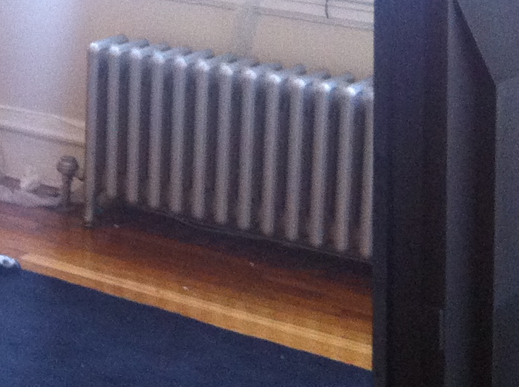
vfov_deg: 11.5
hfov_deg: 14.9
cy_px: -150
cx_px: -241
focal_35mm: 124
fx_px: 1855
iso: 250
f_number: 2.8
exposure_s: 1/15
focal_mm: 3.85
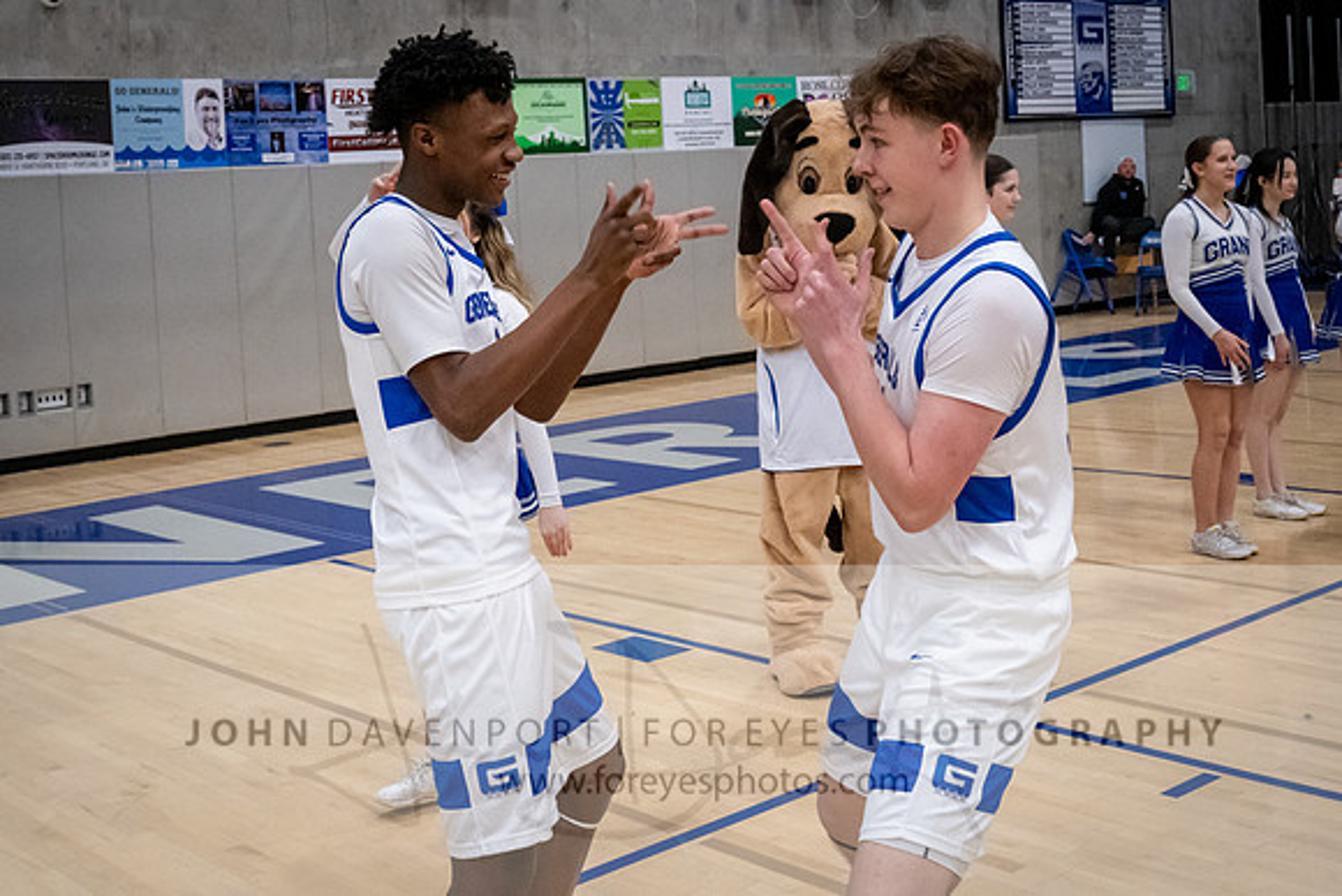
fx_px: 1803
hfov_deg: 40.8
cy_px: 230
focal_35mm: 48
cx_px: 645
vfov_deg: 27.5
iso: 12800
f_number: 6.3
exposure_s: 1/400
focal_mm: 32.5
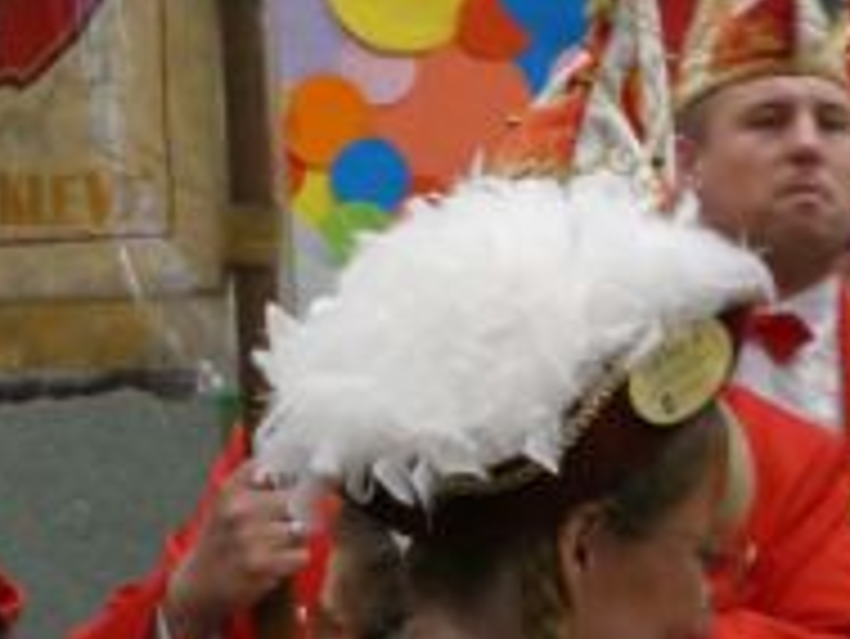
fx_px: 6339
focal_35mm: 258
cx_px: 90
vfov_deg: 5.8
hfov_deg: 7.6
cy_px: 22
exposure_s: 1/80
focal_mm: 21.9
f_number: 5.1
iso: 1250
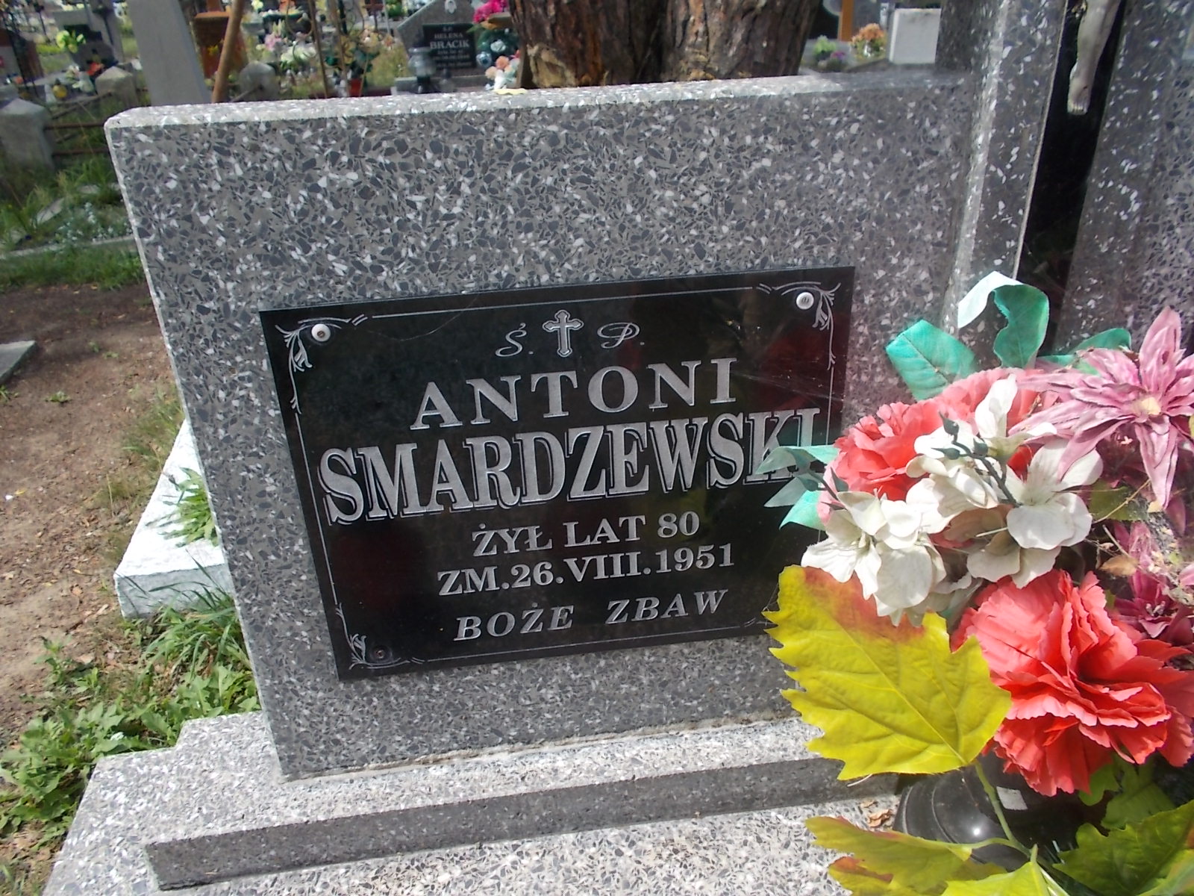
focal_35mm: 26
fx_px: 897
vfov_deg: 53.1
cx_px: 597
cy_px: 448
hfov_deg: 67.3
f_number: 3.2
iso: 80
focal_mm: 4.6
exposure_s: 1/500
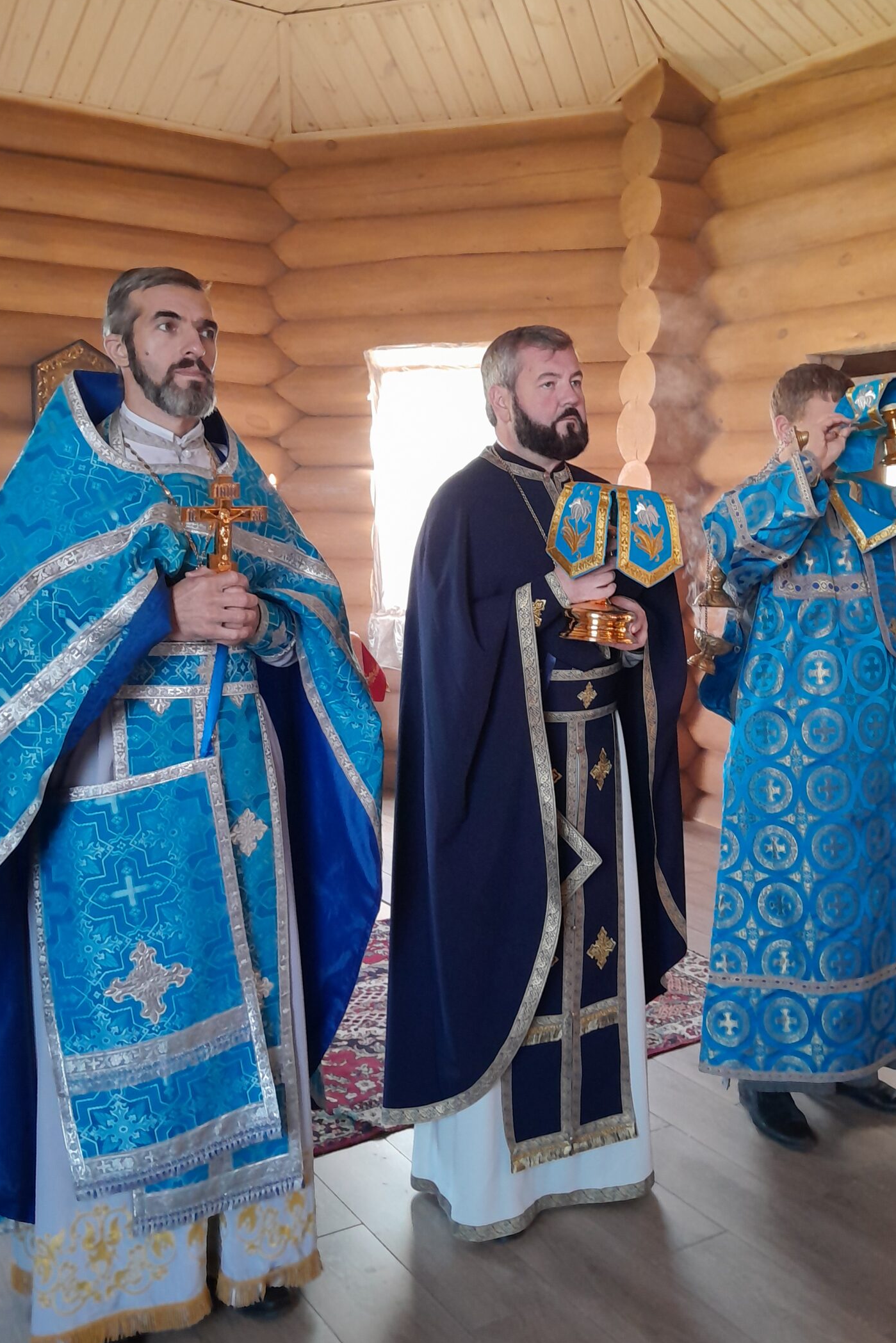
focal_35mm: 33
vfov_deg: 57.2
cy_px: 627
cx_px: 513
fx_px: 1232
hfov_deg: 39.9
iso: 250
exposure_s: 1/50
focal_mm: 3.98
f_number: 1.8
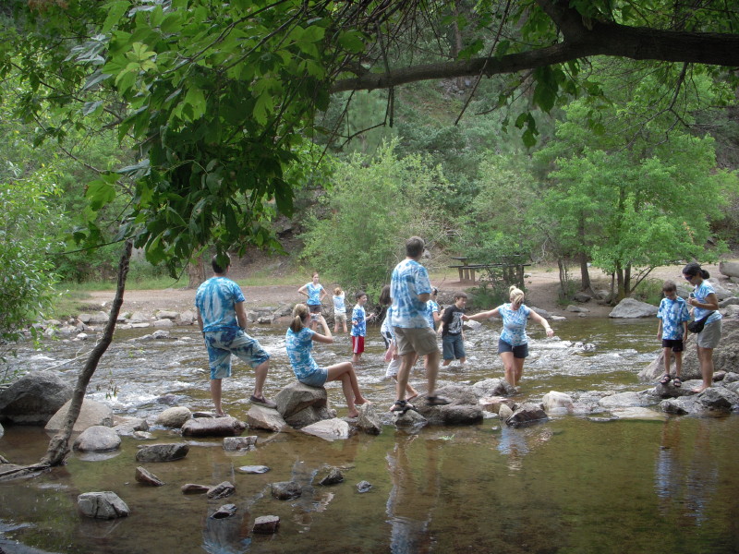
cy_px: 277
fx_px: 811
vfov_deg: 37.7
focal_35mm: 38
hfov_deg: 49.0
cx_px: 370
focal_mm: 6.3
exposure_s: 1/60
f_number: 3.3
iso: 100
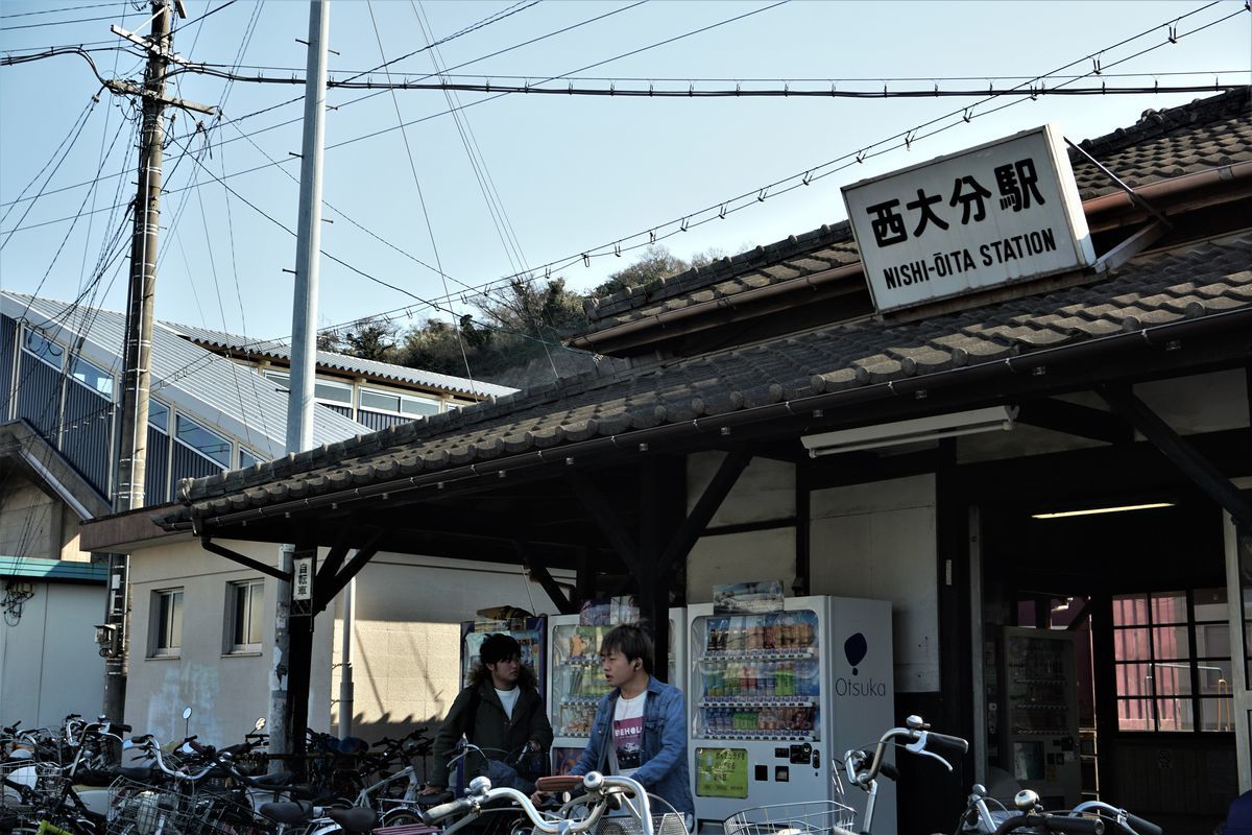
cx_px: 626
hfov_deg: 43.6
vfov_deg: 29.9
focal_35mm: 45
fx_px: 1565
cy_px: 418
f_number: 9
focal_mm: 30
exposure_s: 1/160
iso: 100
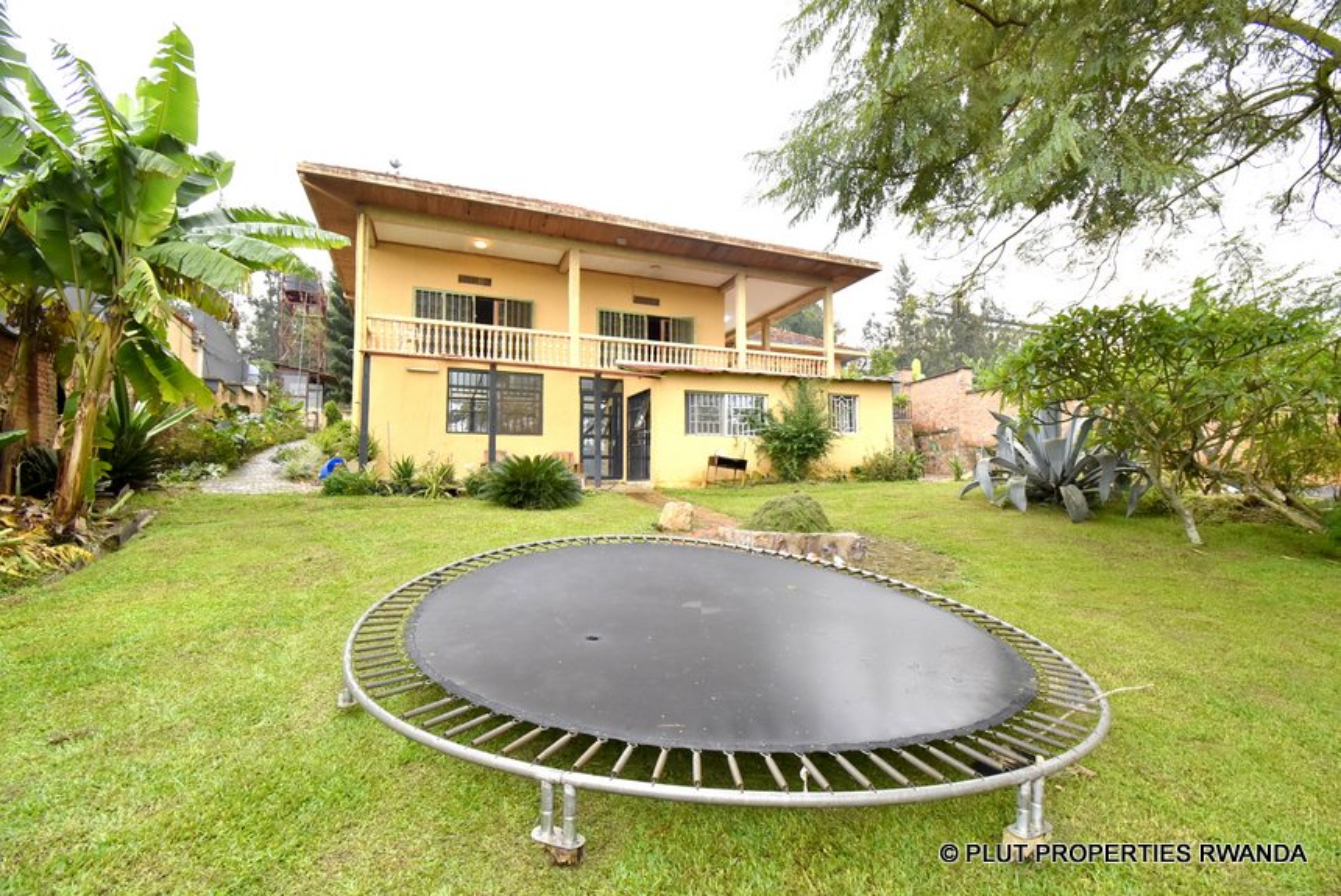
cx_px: 670
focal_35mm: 15
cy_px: 448
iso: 1000
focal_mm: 10
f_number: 8
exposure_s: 1/60
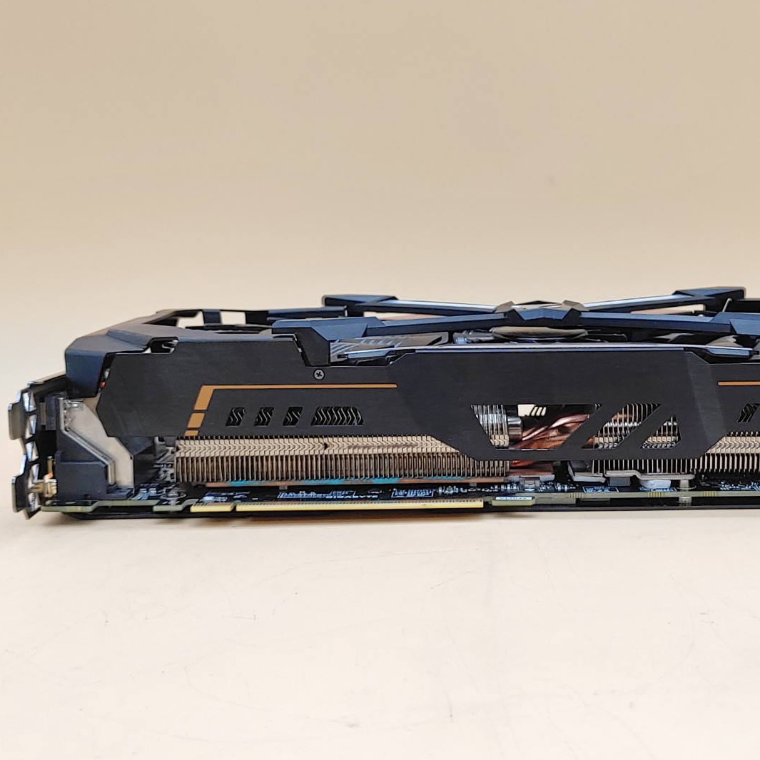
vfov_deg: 34.7
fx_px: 1217
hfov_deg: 34.4
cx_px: 493
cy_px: 378
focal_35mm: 49
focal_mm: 4.36
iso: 50
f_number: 1.8
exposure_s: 1/75
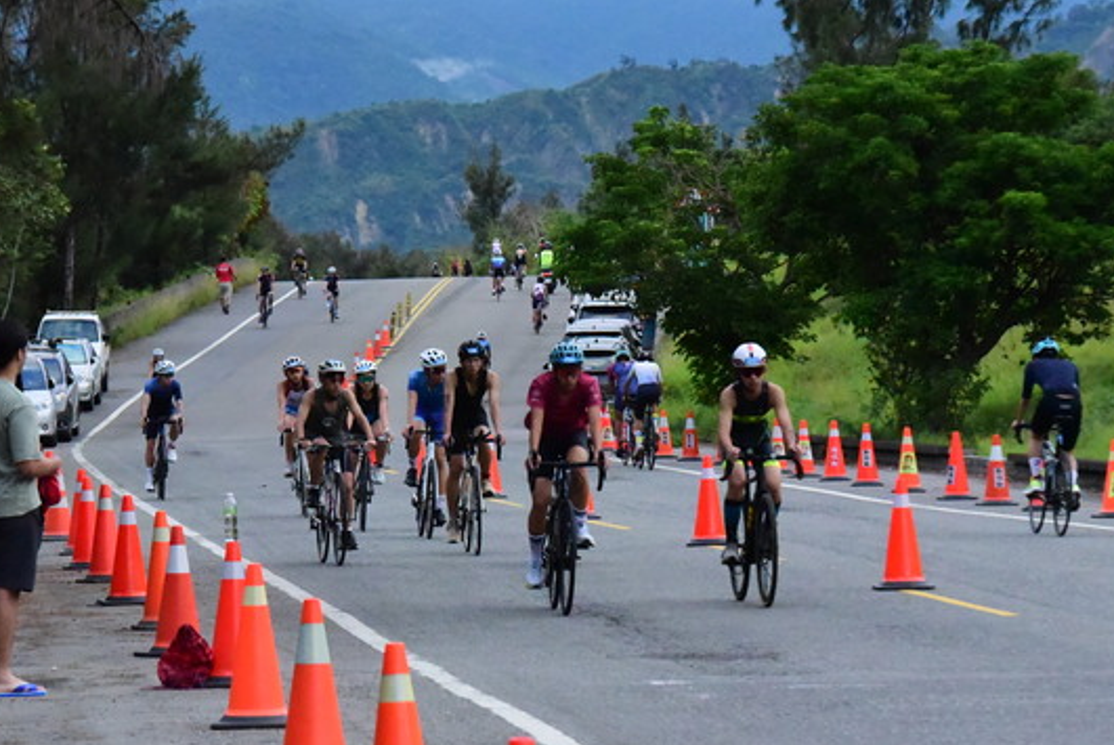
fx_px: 6596
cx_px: 451
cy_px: 377
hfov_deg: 9.7
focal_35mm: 213
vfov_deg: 6.5
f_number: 10
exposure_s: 1/4000
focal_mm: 145
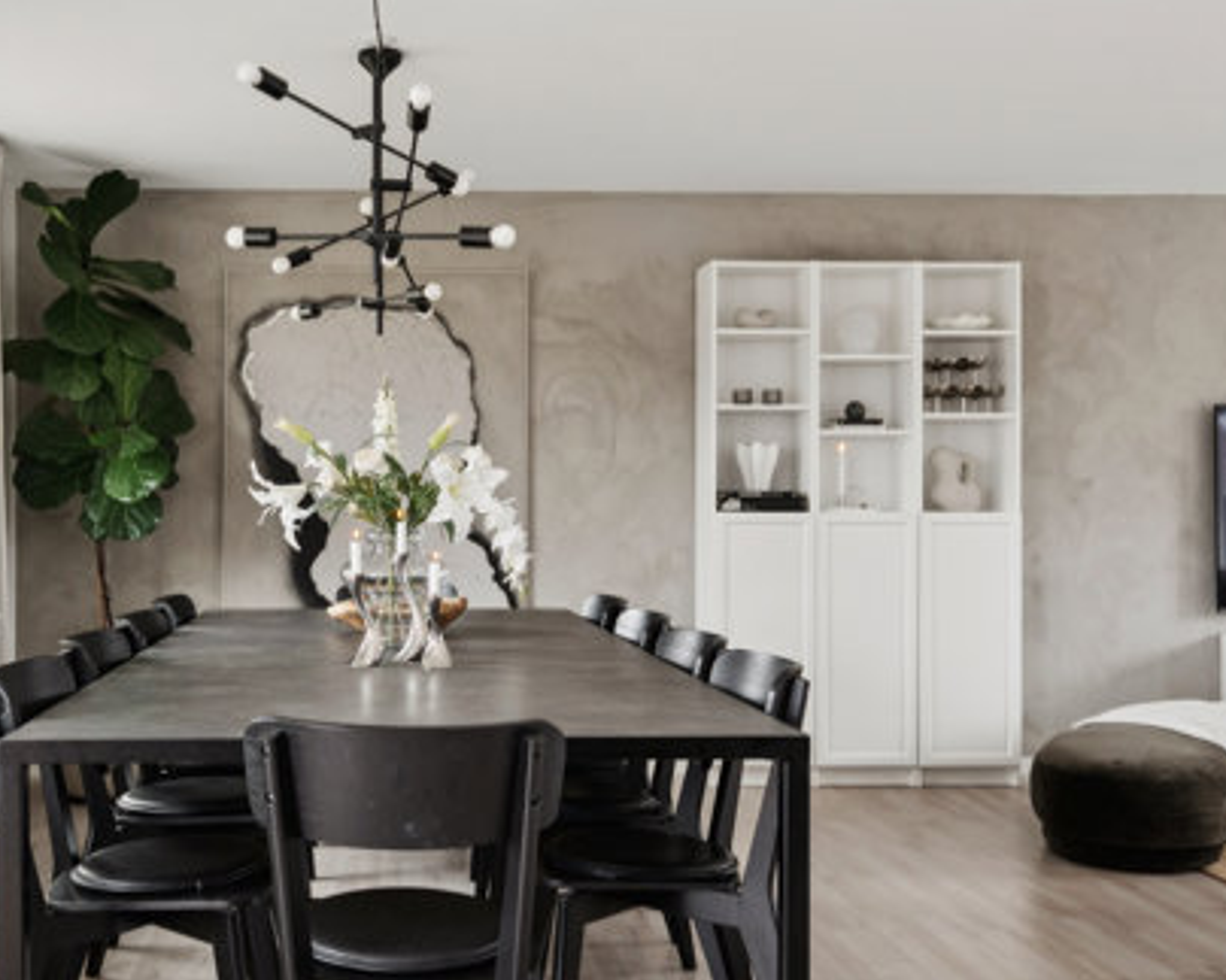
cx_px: 422
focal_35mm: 39
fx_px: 1415
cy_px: 505
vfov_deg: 38.2
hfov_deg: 46.2
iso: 400
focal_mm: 21
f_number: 4
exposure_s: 1/25
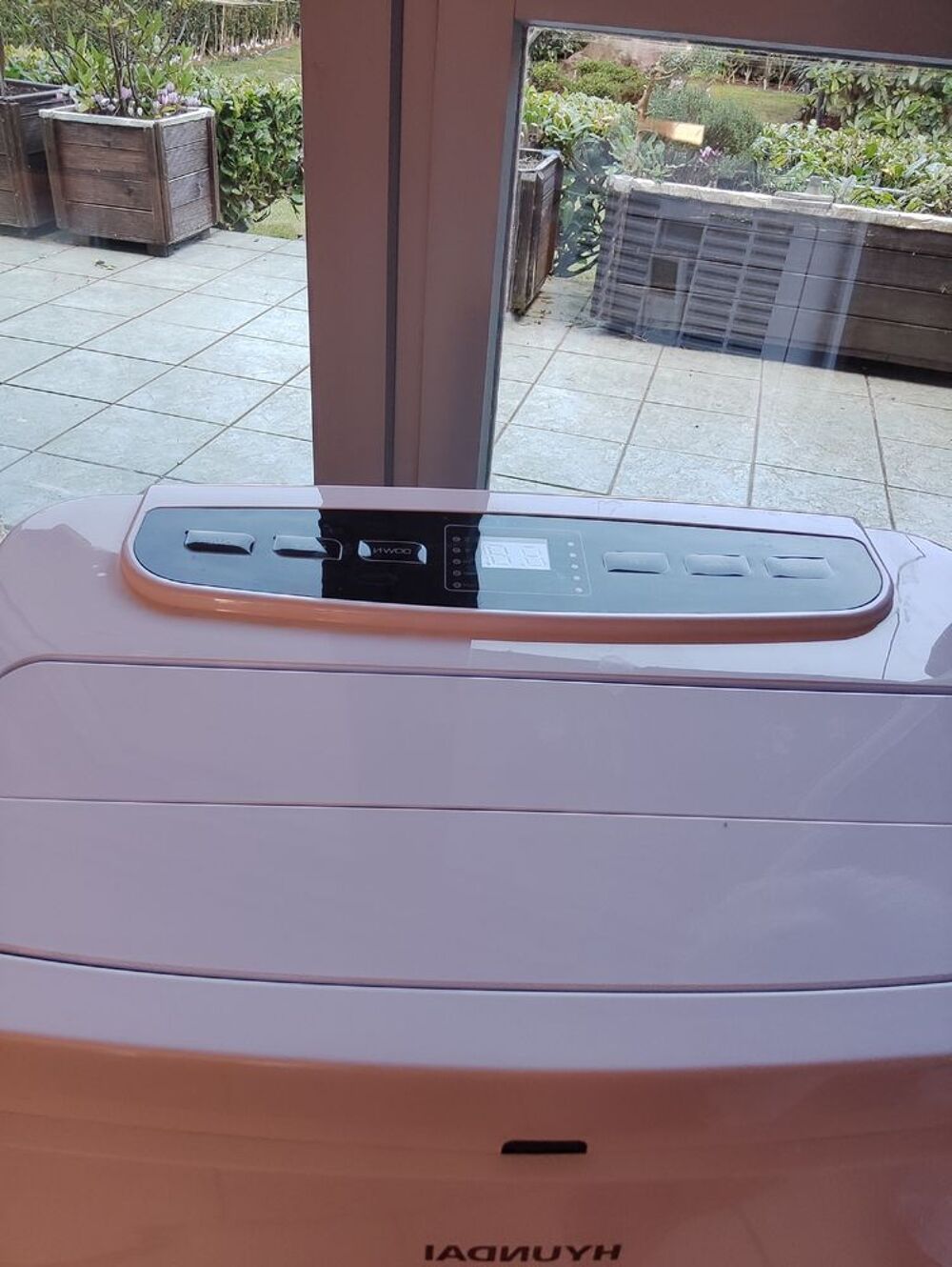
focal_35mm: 20
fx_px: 732
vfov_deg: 81.7
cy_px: 634
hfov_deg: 66.1
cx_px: 476
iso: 58
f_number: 2.45
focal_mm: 3.49
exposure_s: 1/100
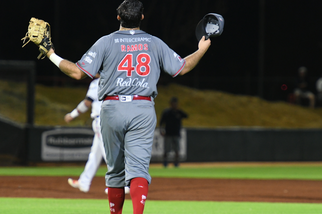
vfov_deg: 2.9
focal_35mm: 466
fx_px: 4167
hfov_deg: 4.4
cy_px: 113
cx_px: 141
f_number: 4
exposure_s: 1/400
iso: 2500
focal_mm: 240
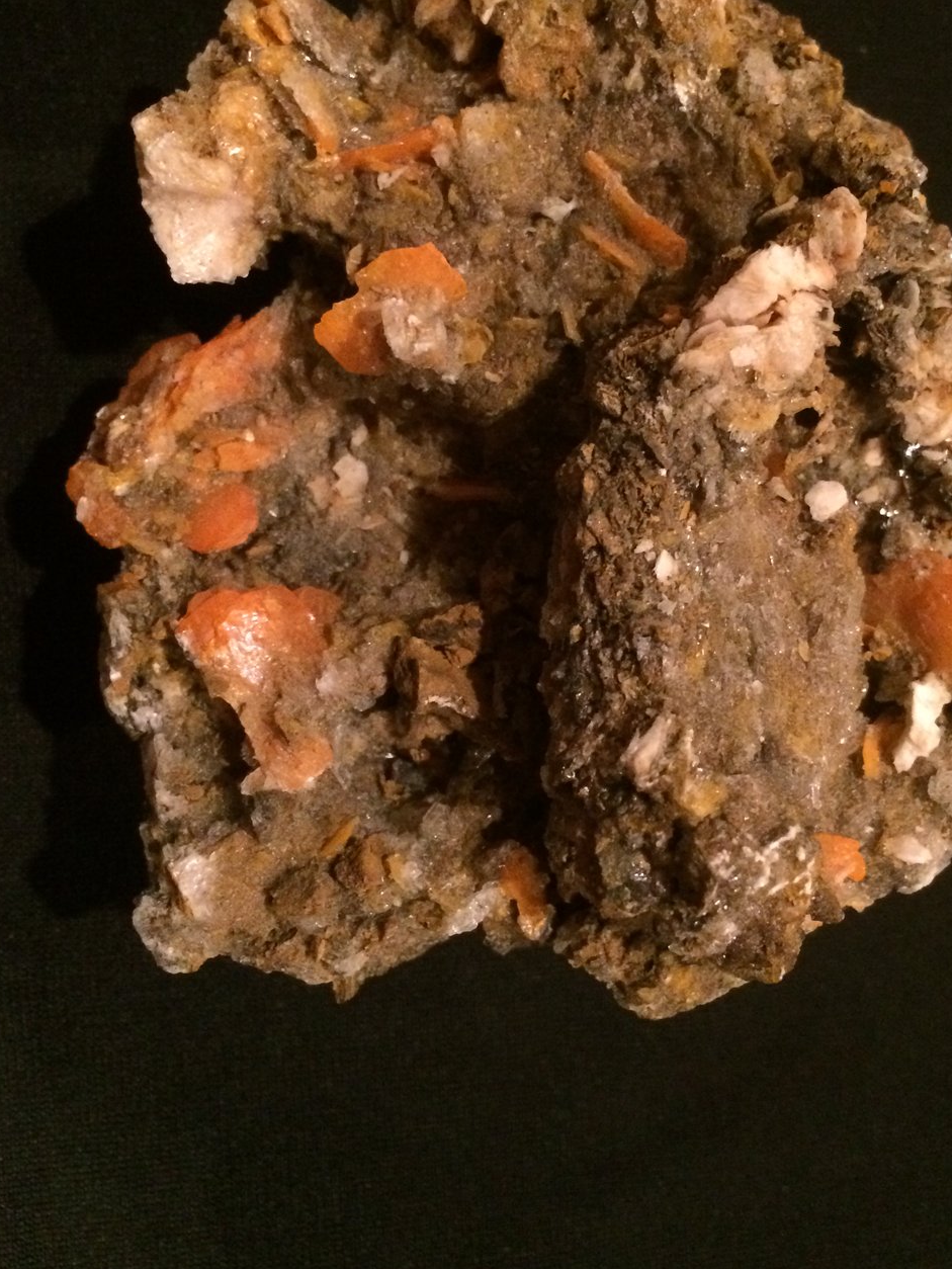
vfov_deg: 49.9
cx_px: 580
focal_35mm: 37
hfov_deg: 38.5
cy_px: 517
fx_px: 1356
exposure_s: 1/15
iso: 500
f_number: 2.2
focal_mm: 4.15
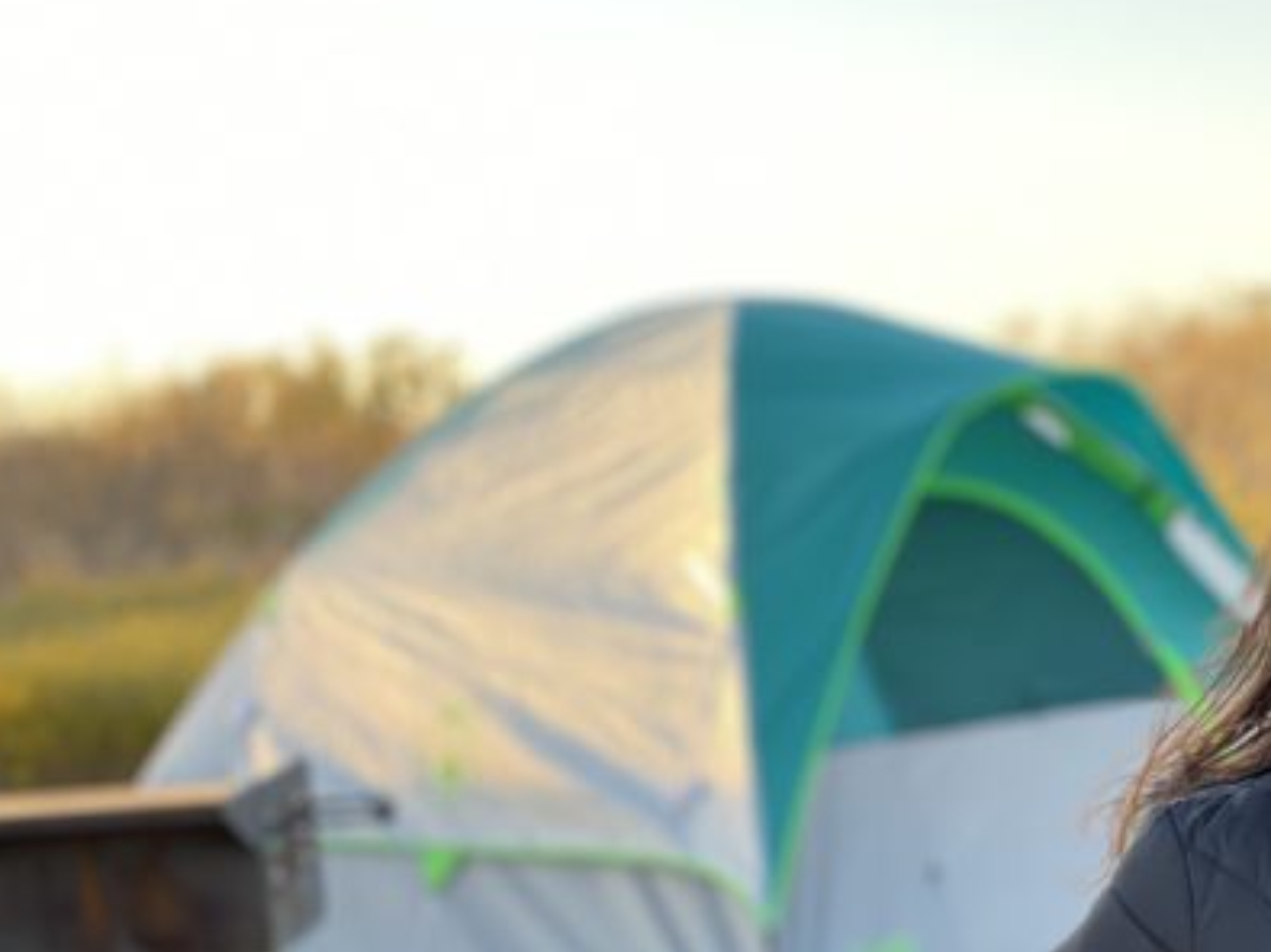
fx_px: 3671
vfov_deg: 14.6
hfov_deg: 19.2
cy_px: 843
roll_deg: +2.3
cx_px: 1191
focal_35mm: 100
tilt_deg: -5.3
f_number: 2
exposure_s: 1/122
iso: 32
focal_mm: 6
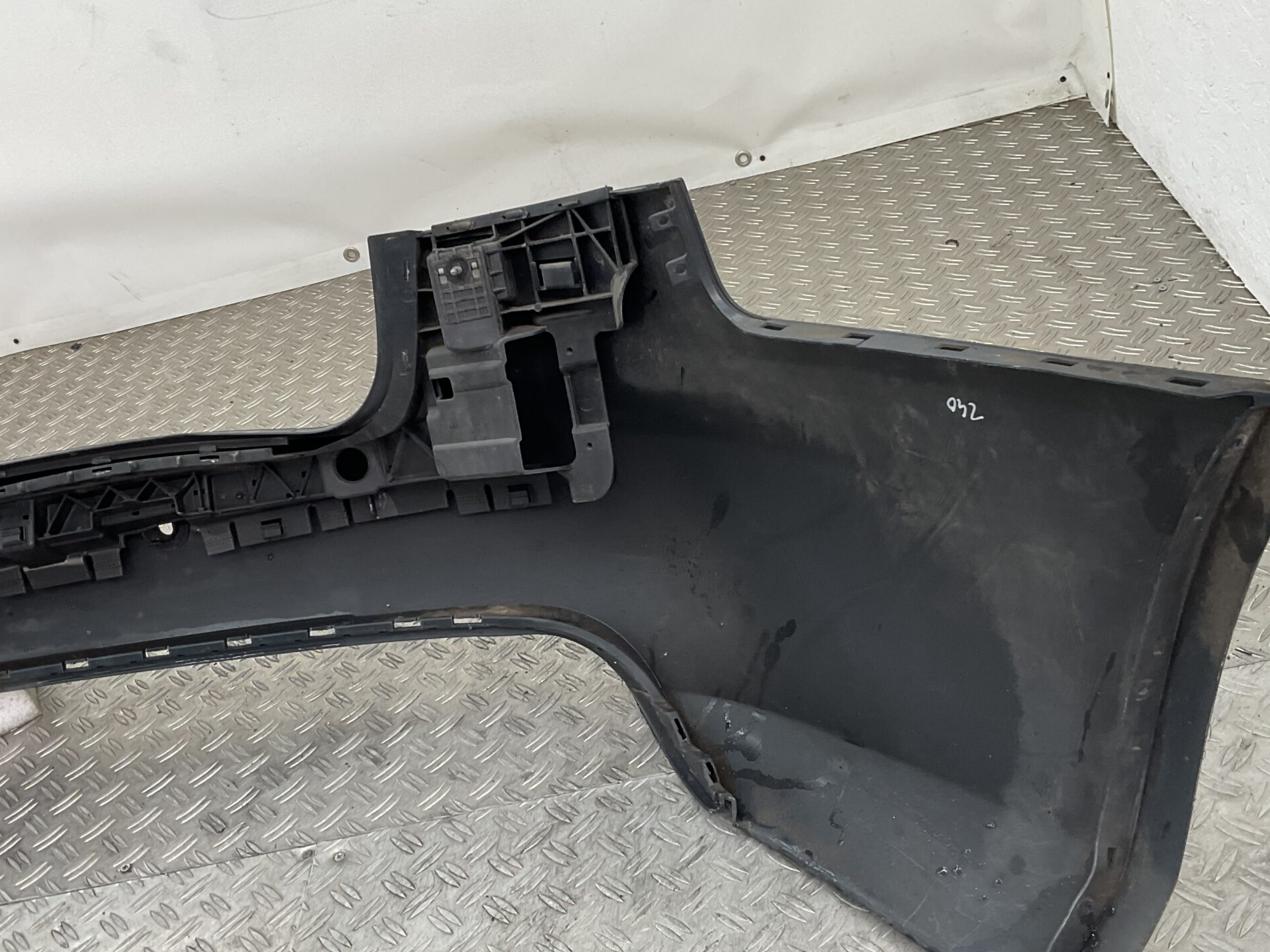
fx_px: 1431
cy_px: 519
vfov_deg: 36.8
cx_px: 648
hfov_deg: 47.9
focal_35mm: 39
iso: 32
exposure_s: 1/120
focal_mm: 3
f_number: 1.8
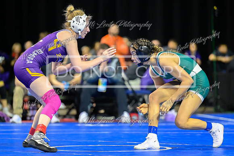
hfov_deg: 9.9
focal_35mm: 208
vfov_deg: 6.6
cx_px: 135
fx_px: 1351
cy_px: 74
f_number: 2.8
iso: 3200
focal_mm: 180
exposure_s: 1/800
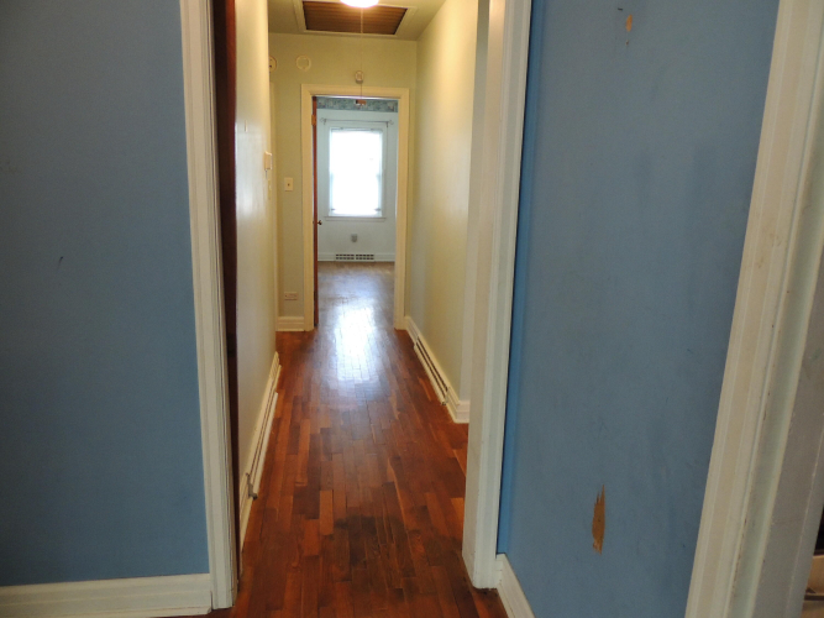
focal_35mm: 24
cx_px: 412
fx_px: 571
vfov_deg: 56.8
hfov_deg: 71.6
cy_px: 309
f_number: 3
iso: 400
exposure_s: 1/25
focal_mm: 4.3
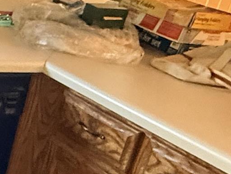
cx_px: -209
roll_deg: -4.2
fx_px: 561
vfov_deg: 17.5
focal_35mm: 84
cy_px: 111
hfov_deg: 17.7
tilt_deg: -20.3
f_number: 2.2
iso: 640
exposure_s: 1/60
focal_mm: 2.22
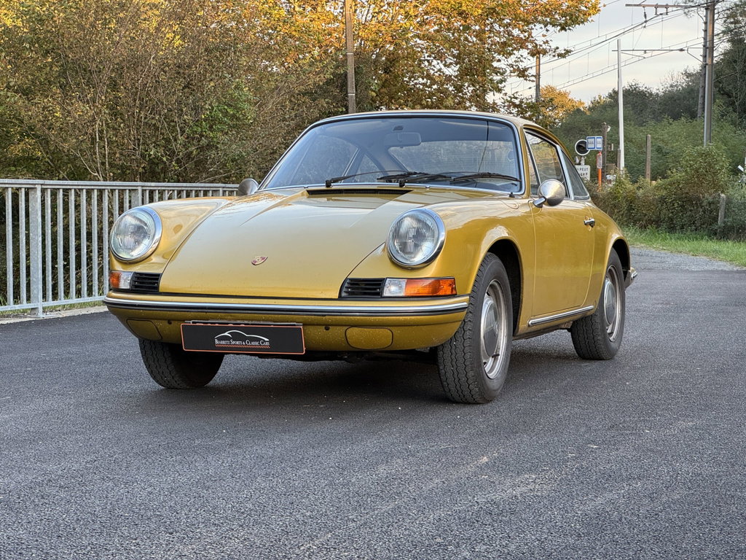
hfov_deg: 25.3
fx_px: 1659
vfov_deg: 19.1
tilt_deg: -3.1
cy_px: 280
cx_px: 373
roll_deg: +0.1
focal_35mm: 77
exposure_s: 1/99
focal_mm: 9
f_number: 2.8
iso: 80
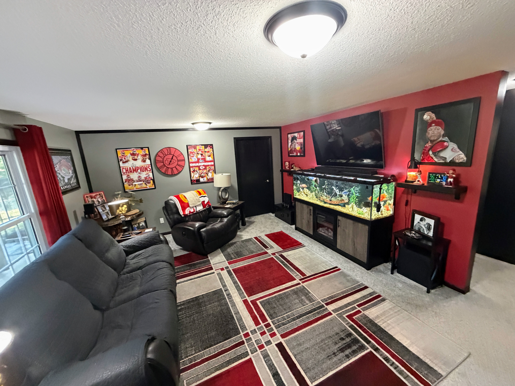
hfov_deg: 102.1
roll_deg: +2.8
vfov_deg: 85.7
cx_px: 258
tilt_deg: -11.4
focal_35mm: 14
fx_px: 208
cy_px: 193
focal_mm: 2.22
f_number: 2.2
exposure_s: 1/60
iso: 800
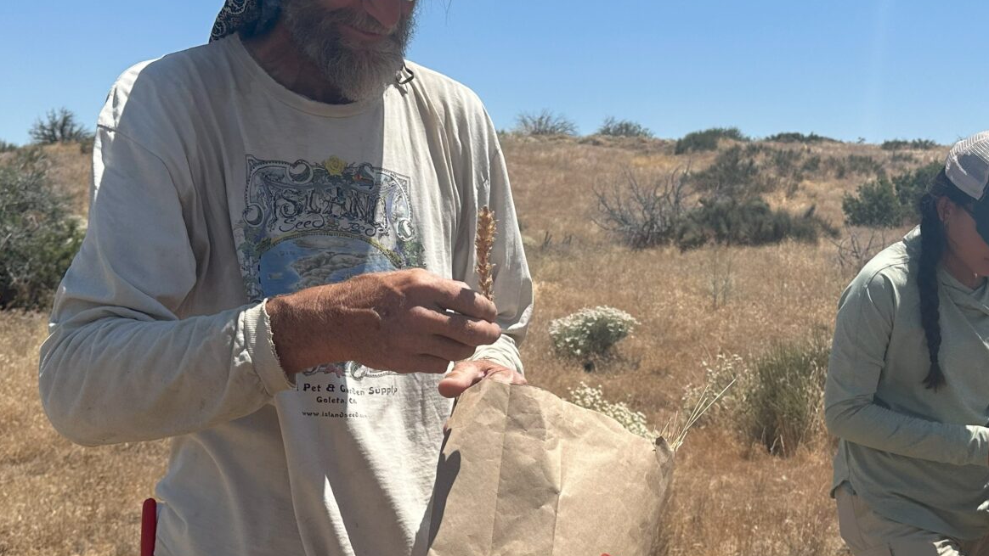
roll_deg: +1.1
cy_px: 319
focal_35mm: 46
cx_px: 556
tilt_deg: -2.8
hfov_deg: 44.5
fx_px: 1206
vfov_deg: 25.9
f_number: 1.78
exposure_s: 1/5263
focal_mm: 6.86
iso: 80
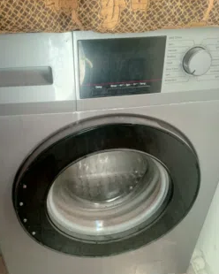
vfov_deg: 52.7
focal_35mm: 34
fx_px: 275
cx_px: 92
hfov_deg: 43.2
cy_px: 153
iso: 157
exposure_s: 1/50
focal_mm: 4.09
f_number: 1.6
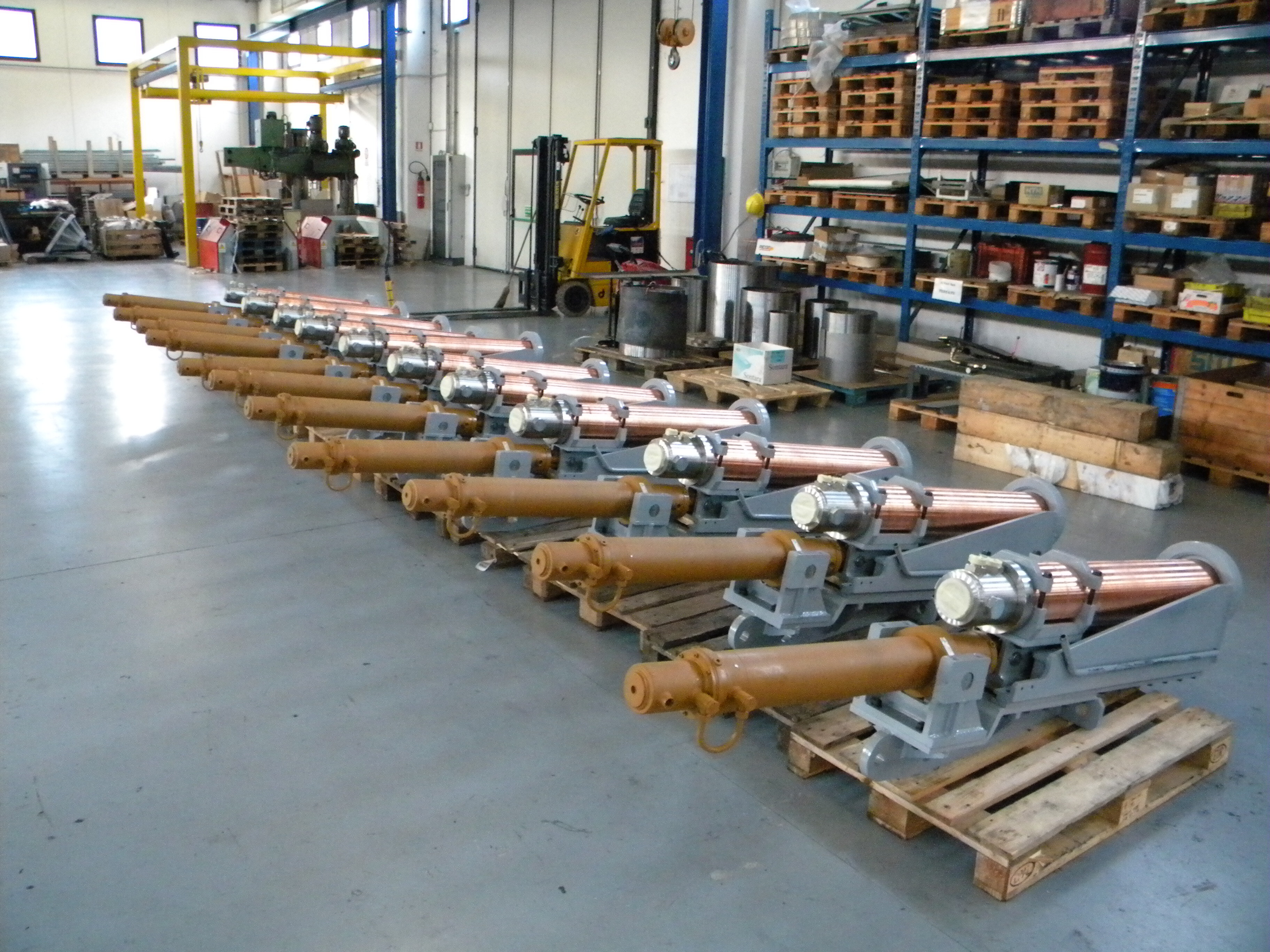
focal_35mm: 28
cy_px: 476
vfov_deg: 49.7
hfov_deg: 63.4
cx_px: 635
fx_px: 1027
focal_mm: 5
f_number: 3.5
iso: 800
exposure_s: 1/15.4
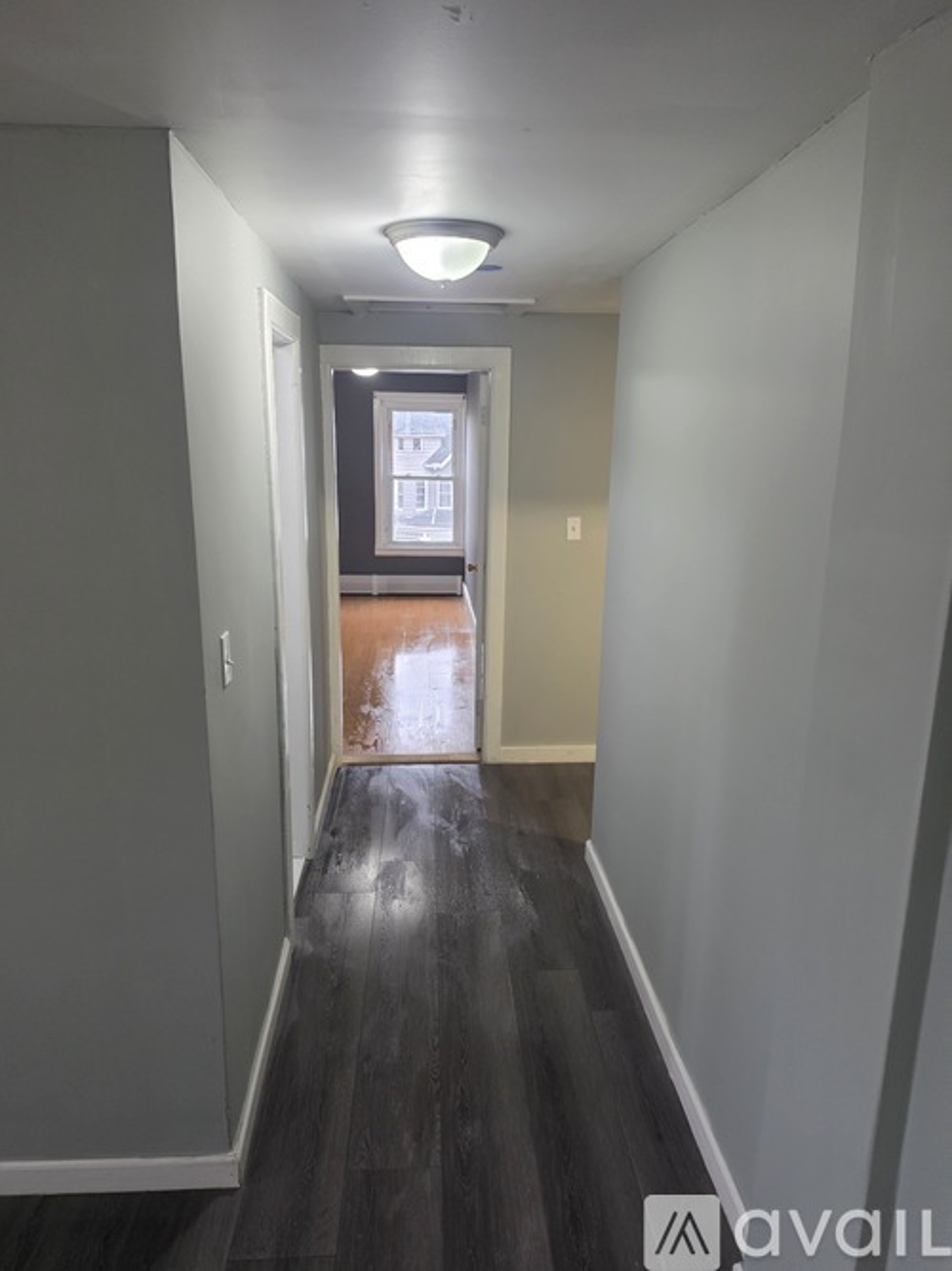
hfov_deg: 58.9
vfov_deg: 73.9
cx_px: 476
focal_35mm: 23
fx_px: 844
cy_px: 636
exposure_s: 1/120
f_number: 1.4
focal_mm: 6.5
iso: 320
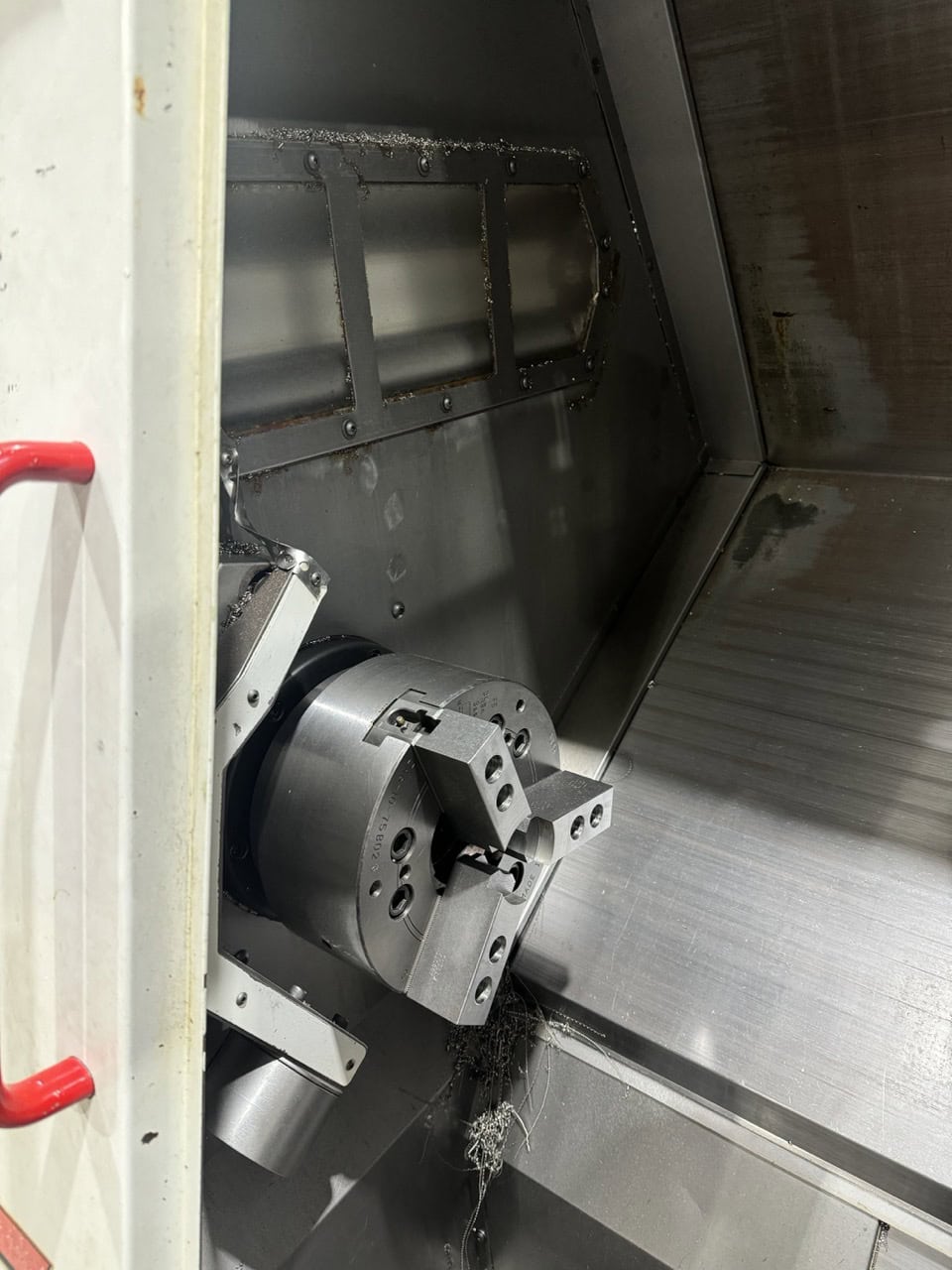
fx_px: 880
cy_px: 635
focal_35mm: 24
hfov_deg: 56.8
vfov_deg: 71.6
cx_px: 476
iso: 320
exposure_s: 1/60
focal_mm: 6.8
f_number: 1.8
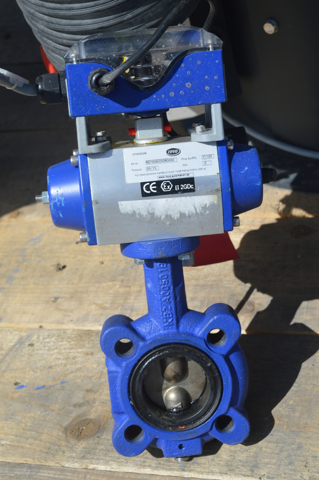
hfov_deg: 18.9
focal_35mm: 72
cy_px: 240
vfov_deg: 28.1
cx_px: 160
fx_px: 959
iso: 100
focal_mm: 48
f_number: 9
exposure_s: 1/320
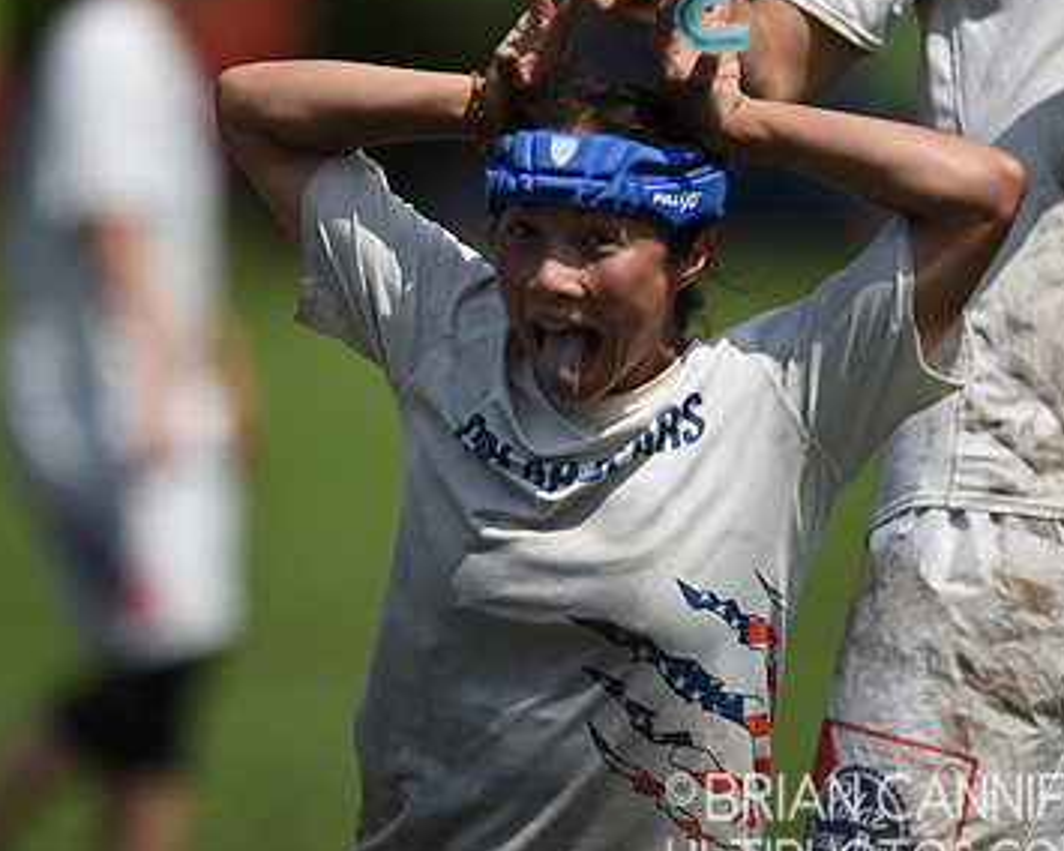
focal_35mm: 613
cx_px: 468
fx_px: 19304
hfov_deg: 3.2
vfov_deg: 2.5
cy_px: 342
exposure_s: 1/8000
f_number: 2.8
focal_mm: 400
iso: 200
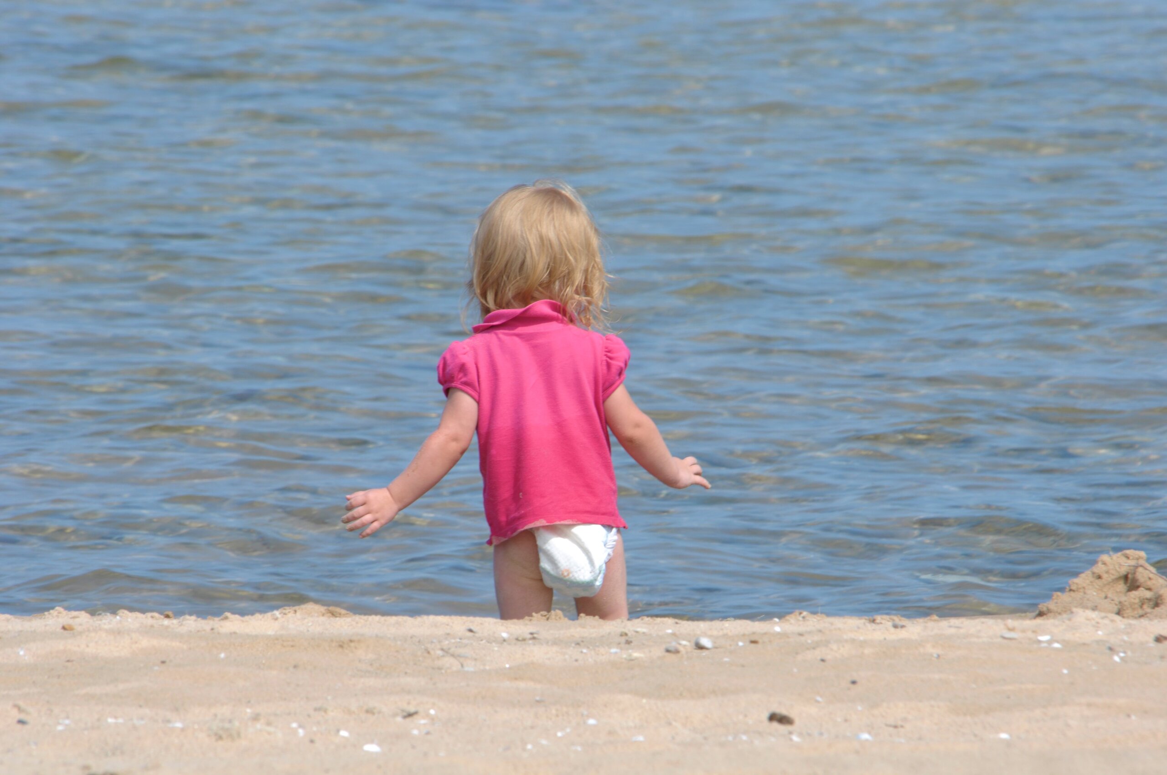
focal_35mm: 600
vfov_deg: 2.3
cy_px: 388
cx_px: 584
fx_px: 19425
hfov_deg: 3.4
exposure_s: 1/125
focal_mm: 400
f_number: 22
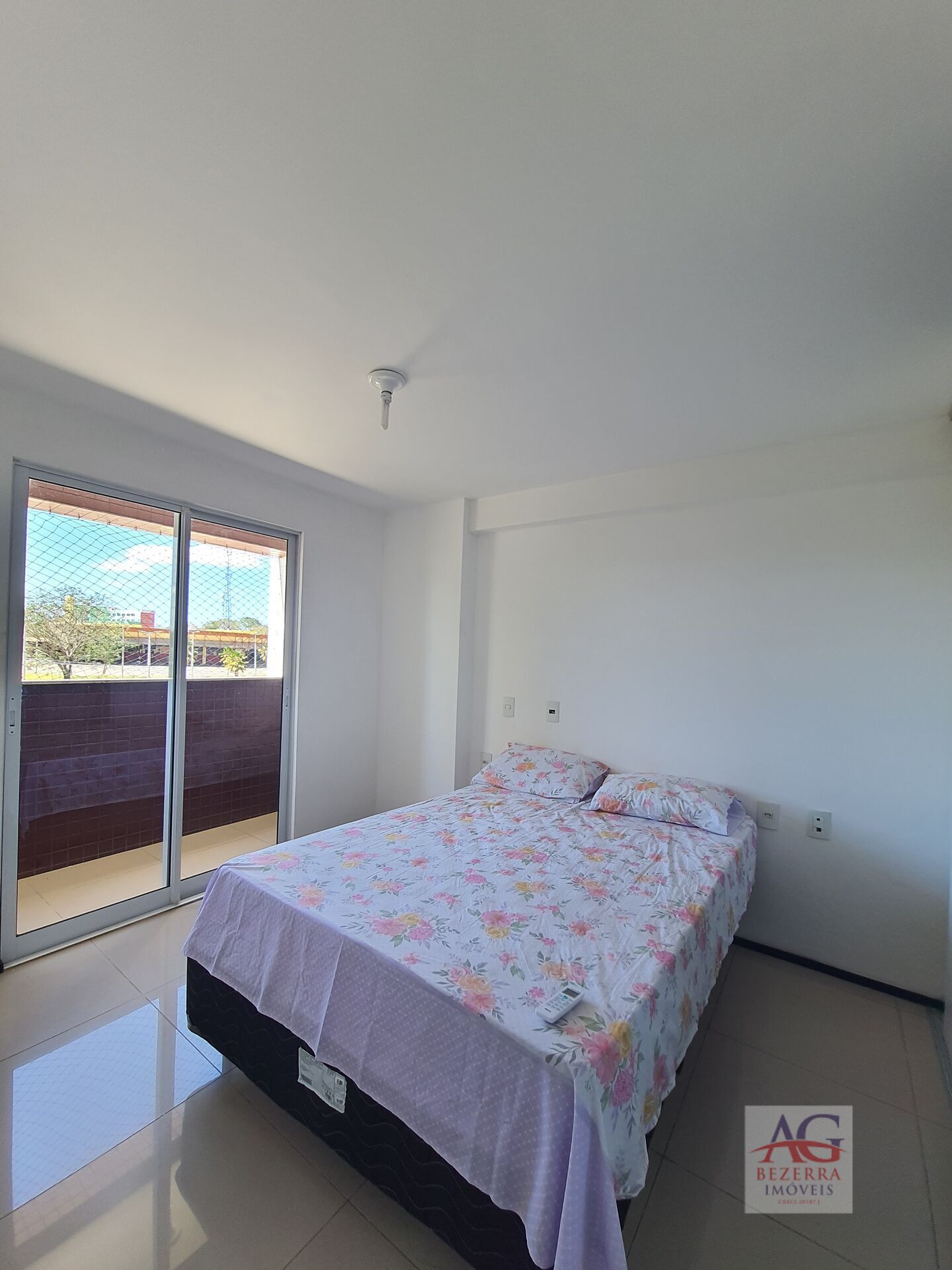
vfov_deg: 106.2
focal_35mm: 13
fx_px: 477
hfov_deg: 89.9
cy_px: 635
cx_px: 476
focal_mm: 1.74
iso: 50
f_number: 2.2
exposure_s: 1/60
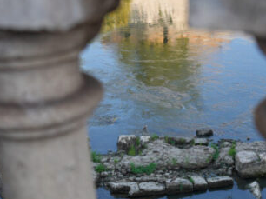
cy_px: 205
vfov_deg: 20.2
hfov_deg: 27.7
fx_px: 537
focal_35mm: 70
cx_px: 170
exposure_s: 1/250
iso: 200
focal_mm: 29
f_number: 5
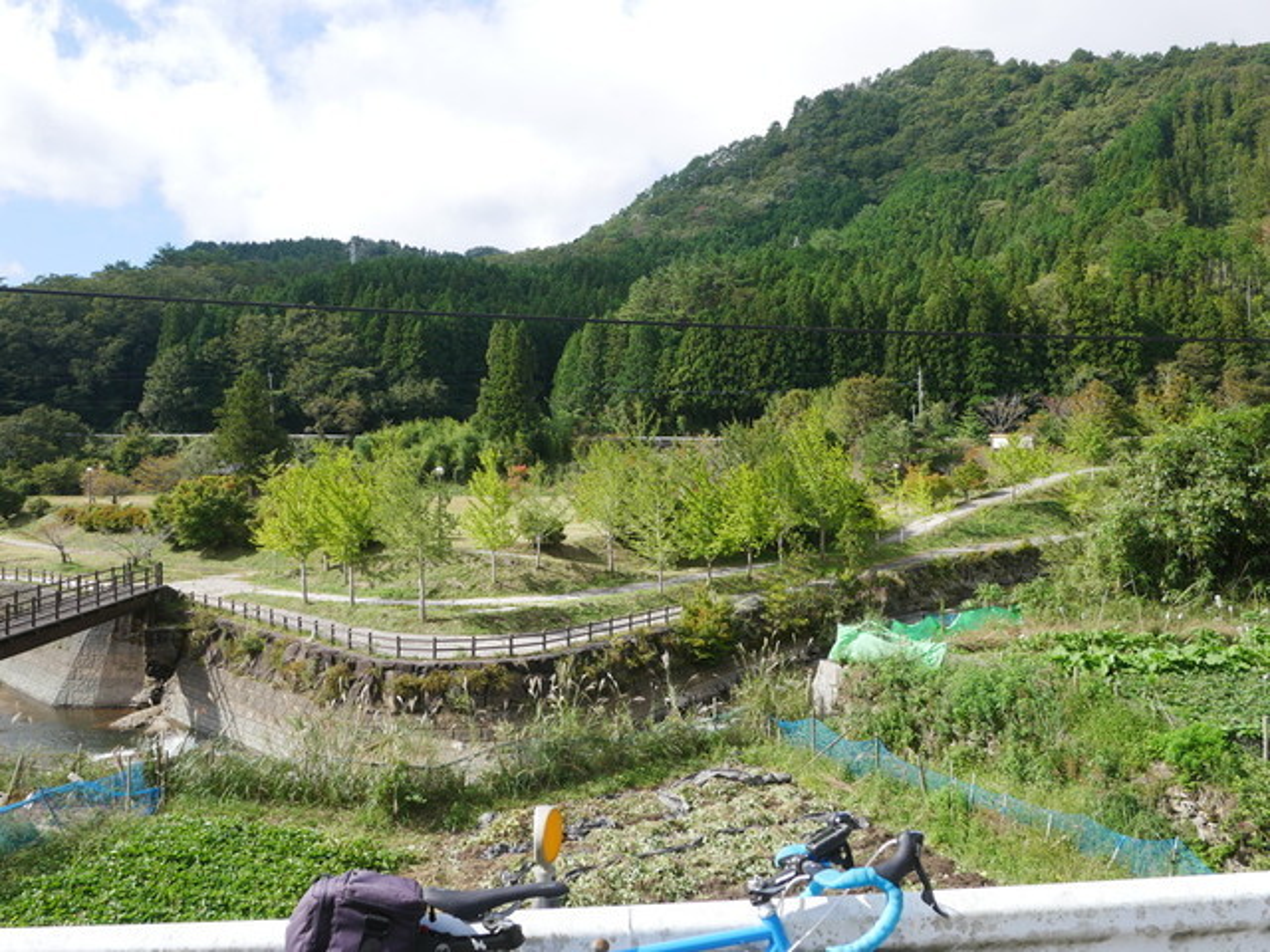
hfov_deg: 63.4
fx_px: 1027
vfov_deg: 49.7
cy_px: 476
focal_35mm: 28
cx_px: 635
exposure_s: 1/400
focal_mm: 14
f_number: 5.6
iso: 200
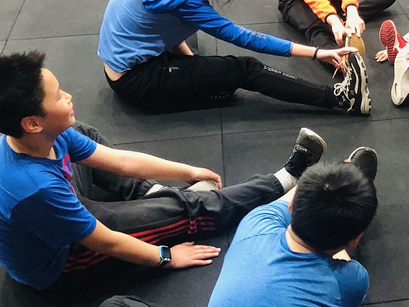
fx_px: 733
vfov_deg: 23.6
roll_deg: -0.6
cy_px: 142
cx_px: 354
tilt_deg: -34.0
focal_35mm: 62
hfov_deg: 30.1
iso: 80
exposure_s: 1/6
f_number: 1.8
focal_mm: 3.99
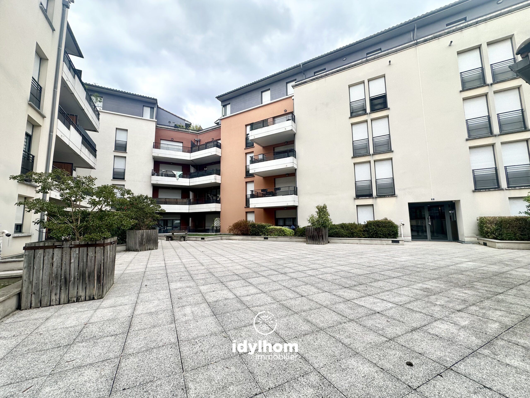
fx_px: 214
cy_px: 199
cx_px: 265
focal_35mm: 14
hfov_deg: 102.1
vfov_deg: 85.7
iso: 40
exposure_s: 1/481
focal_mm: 2.22
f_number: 2.2
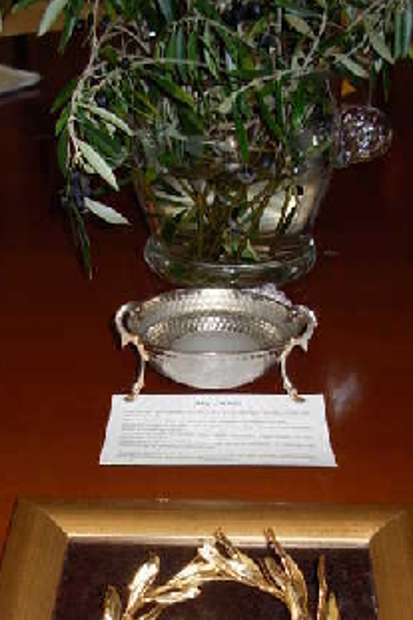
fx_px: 1051
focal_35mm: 61
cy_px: 419
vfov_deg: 32.6
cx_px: 166
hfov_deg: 22.2
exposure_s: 1/22.6
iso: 79
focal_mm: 6.3
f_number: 2.9
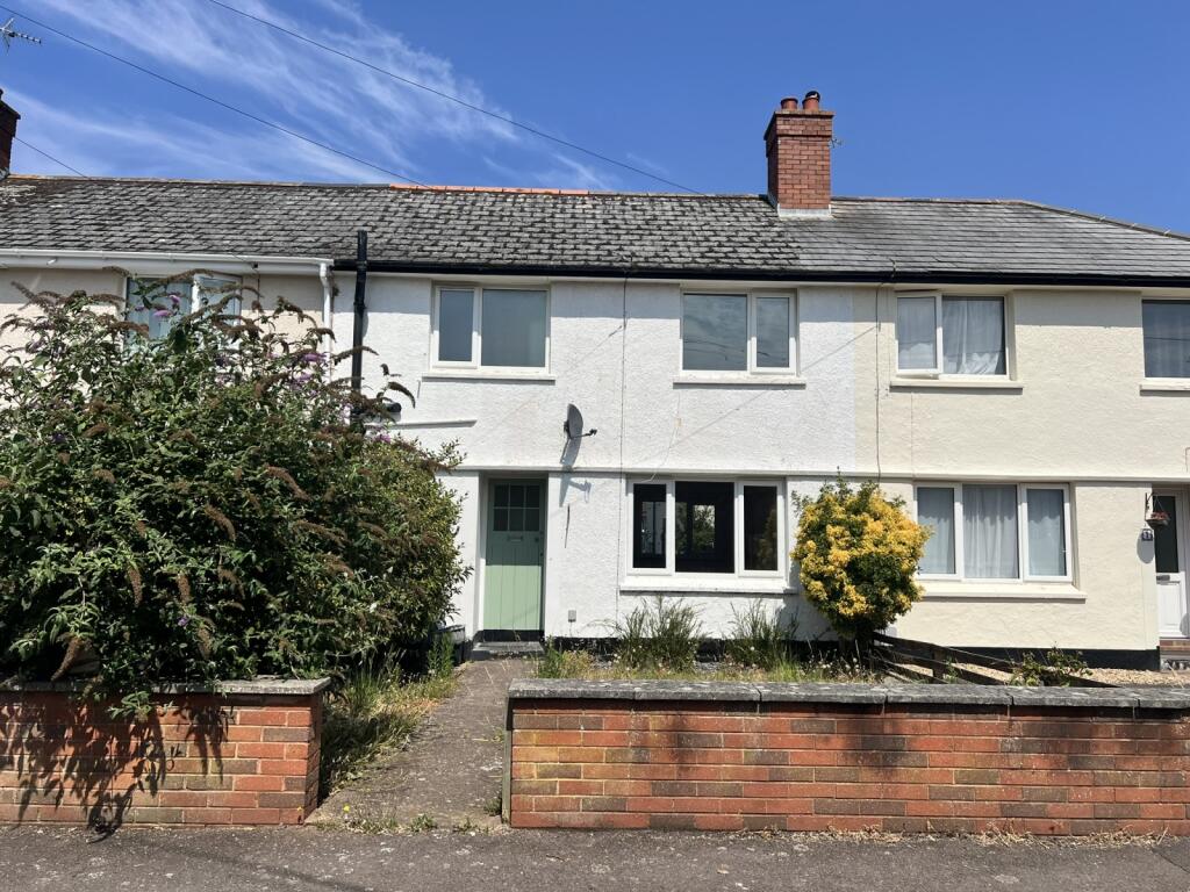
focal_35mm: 26
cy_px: 446
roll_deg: -1.5
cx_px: 595
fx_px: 894
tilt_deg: +5.9
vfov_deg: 53.1
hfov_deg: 67.3
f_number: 1.5
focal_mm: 5.7
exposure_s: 1/8696
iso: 50
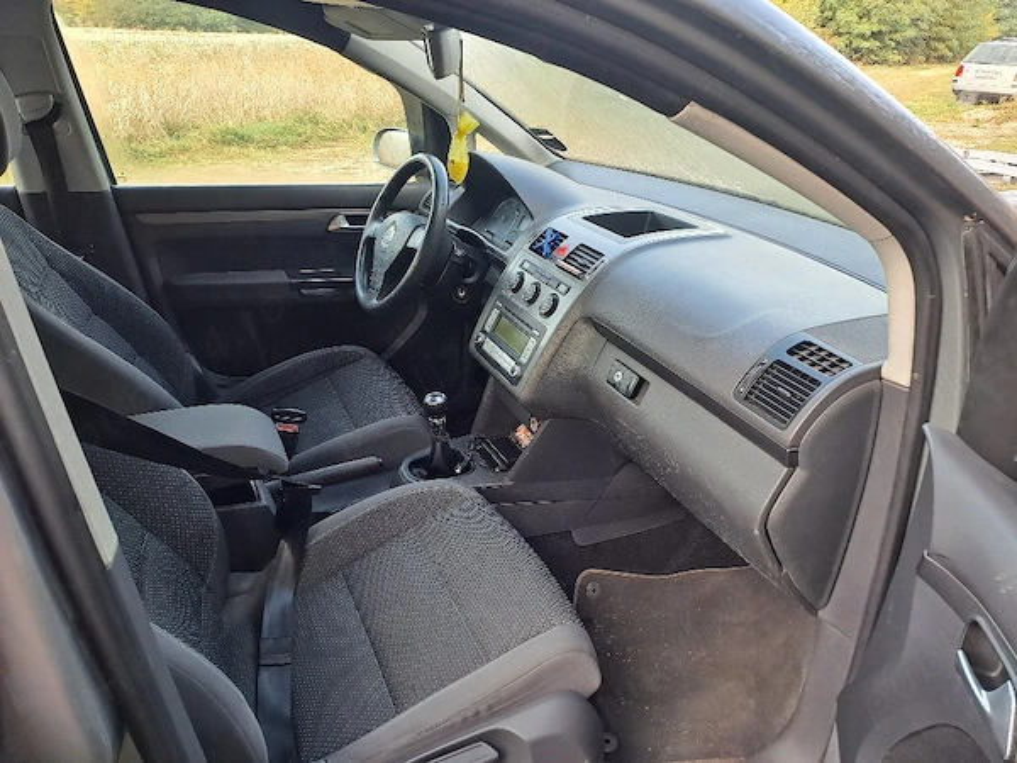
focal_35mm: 25
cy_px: 382
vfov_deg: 54.9
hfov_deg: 69.4
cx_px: 508
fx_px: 734
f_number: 1.8
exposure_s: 1/100
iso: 50
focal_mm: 4.65
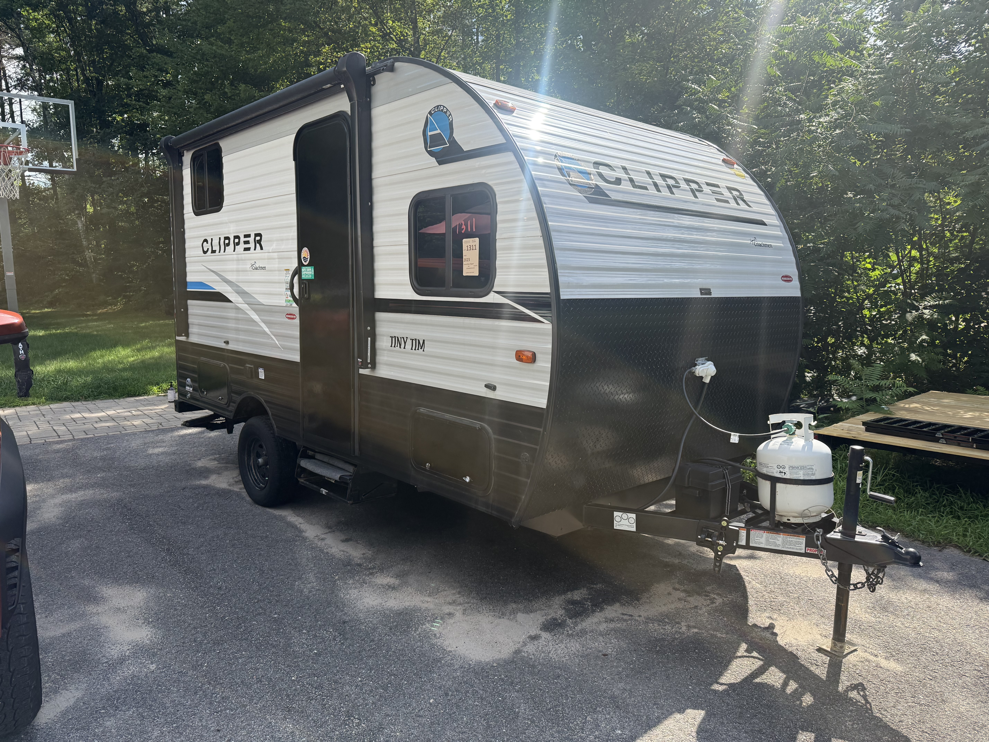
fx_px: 686
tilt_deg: -8.3
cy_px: 371
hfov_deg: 71.6
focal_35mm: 24
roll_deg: -0.5
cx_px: 494
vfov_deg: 56.8
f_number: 1.78
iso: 100
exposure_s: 1/2525
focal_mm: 6.76
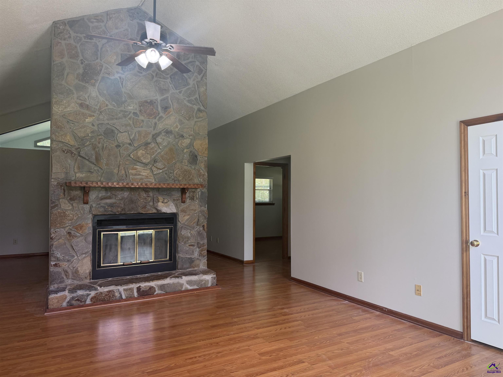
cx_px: 252
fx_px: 349
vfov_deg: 56.8
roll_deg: +0.0
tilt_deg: +1.2
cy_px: 188
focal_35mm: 24
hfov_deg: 71.6
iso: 160
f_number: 1.78
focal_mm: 6.76
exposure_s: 1/120
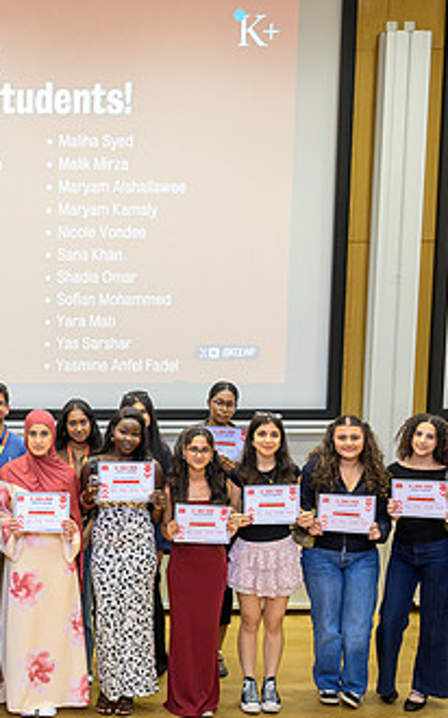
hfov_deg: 19.4
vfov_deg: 32.0
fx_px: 1251
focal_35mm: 64
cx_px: -59
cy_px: 373
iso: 3200
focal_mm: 35
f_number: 2.8
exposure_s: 1/200
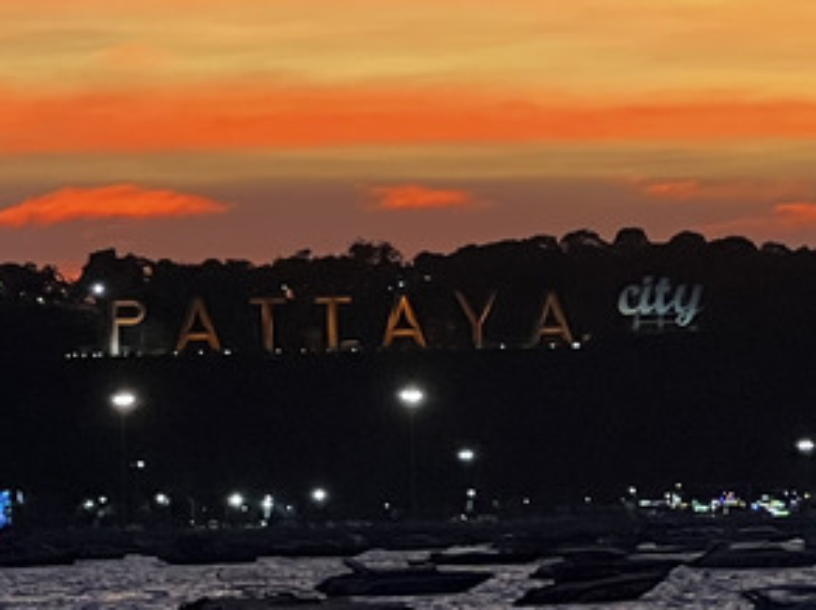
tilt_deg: +2.9
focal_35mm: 319
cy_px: 197
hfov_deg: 6.2
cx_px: 625
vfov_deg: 4.7
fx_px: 7514
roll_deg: +1.7
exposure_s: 1/50
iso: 125
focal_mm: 9
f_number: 2.8
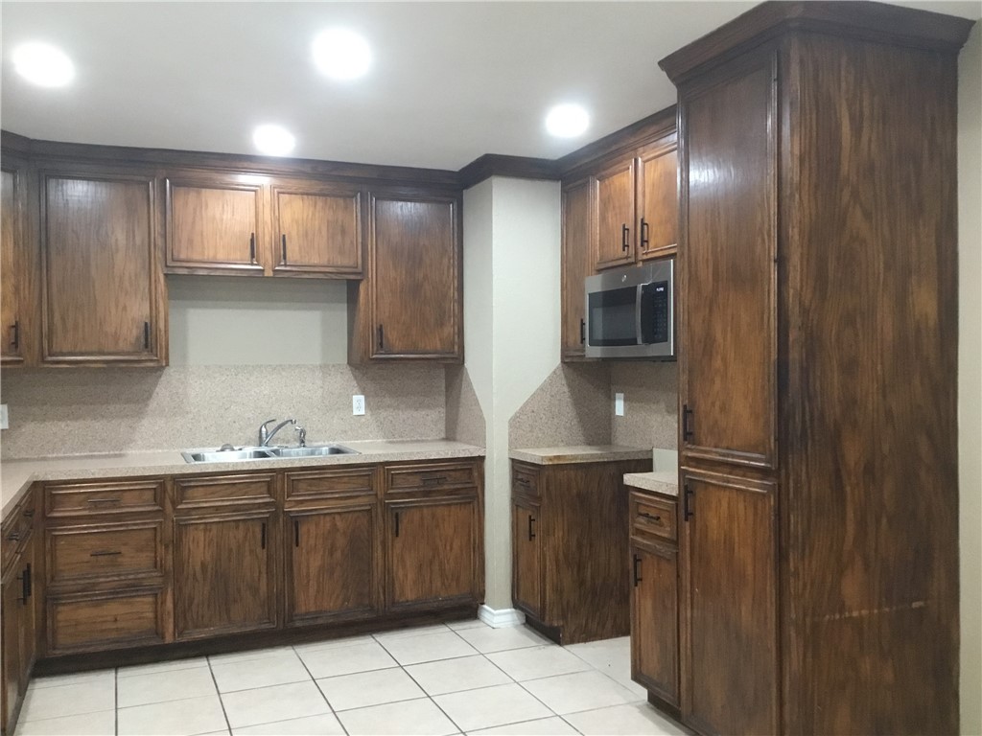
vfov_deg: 45.4
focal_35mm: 31
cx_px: 491
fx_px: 879
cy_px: 368
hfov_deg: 58.4
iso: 160
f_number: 2.4
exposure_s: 1/30
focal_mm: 3.3
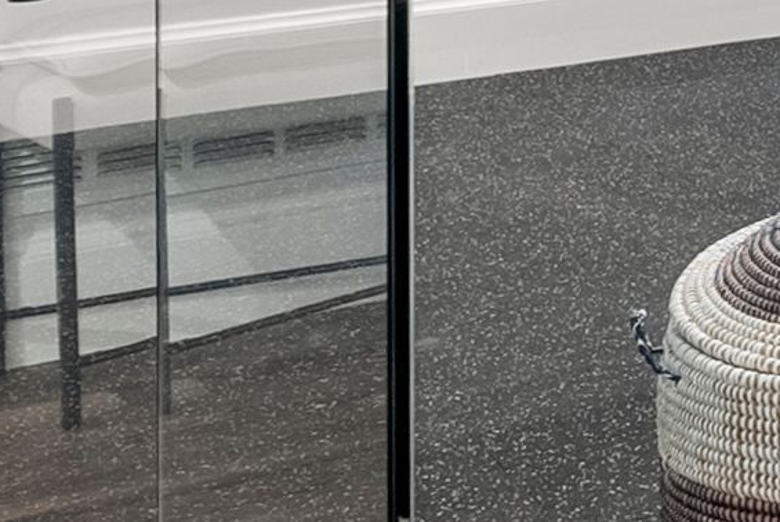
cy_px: -421
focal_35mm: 124
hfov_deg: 12.6
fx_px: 2684
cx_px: 1918
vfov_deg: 10.4
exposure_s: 1/1.67
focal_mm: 16.5
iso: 250
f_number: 5.6
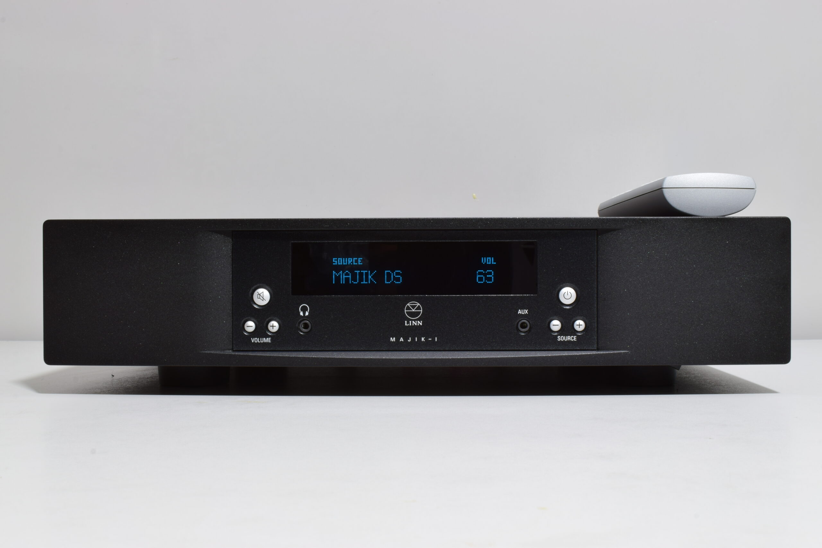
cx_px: 411
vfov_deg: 28.1
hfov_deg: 41.1
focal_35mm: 48
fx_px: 1096
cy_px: 274
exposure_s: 3
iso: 100
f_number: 25
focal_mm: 32
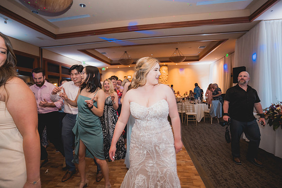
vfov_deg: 70.5
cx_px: 141
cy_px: 94
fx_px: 133
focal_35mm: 17
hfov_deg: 93.3
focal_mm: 17
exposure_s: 1/50
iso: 2500
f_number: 2.8
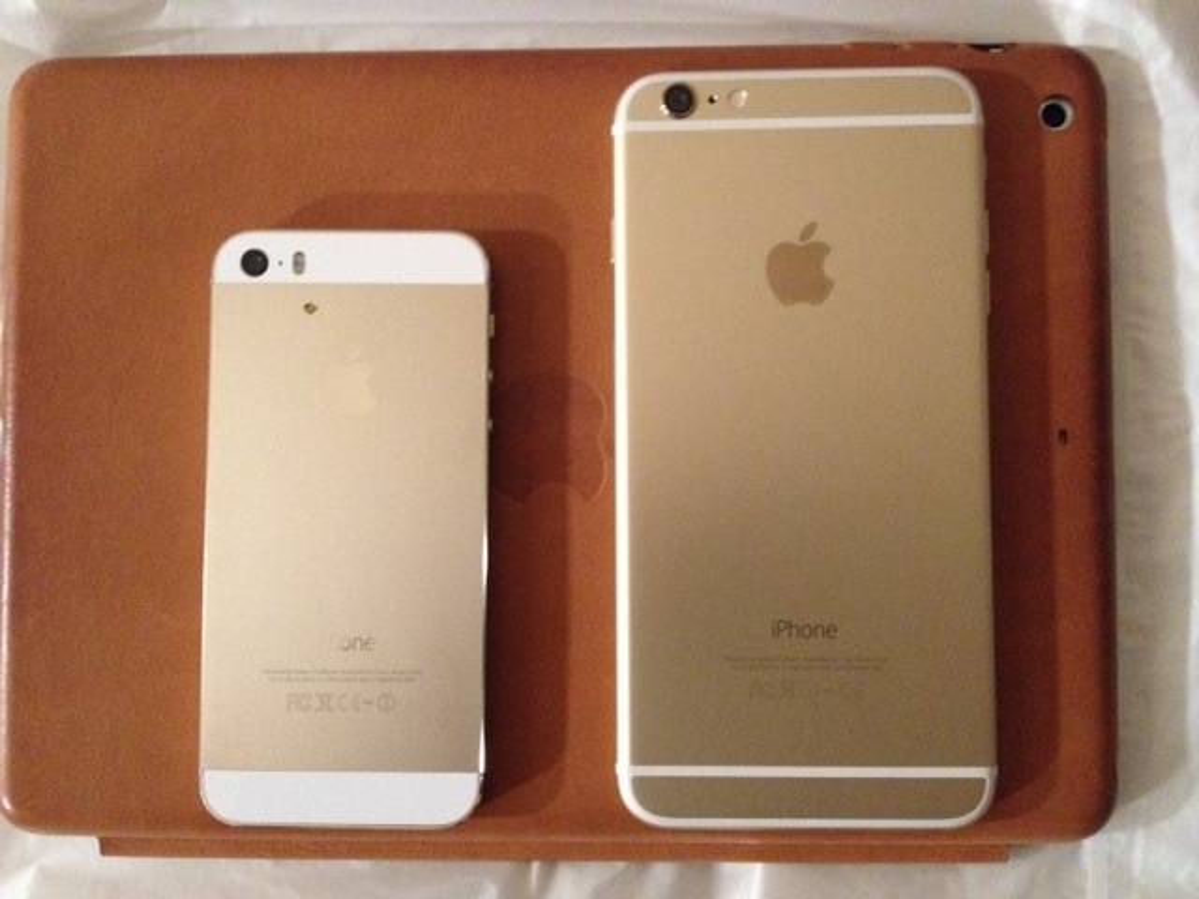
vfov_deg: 40.7
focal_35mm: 35
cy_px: 450
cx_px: 600
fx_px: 1212
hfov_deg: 52.6
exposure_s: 1/15
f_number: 2.4
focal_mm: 4.28
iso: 640
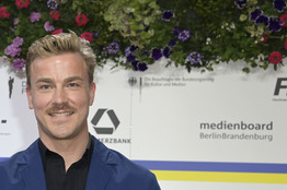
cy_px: 158
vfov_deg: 12.1
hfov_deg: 18.1
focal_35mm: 112
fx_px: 892
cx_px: 48
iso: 800
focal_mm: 65
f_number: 6.3
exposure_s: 1/250
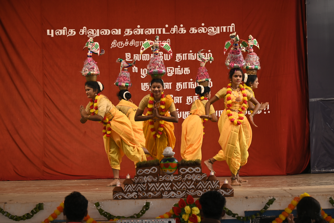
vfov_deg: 13.7
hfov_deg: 20.4
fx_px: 928
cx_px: 167
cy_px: 112
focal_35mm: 100
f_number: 8
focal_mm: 100
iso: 250
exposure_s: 1/125
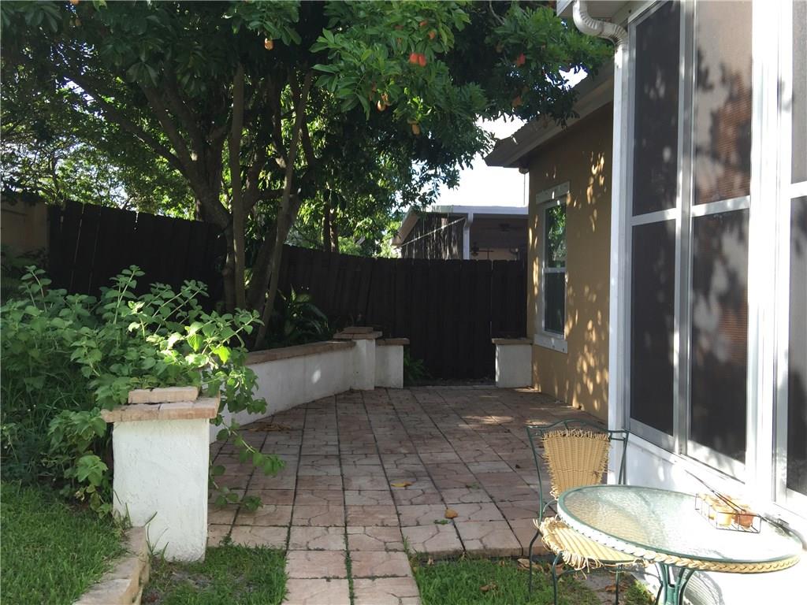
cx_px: 404
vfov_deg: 48.2
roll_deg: -1.8
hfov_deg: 61.7
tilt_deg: -1.0
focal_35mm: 29
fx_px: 676
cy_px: 302
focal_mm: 4.15
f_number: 2.2
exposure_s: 1/231
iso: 32
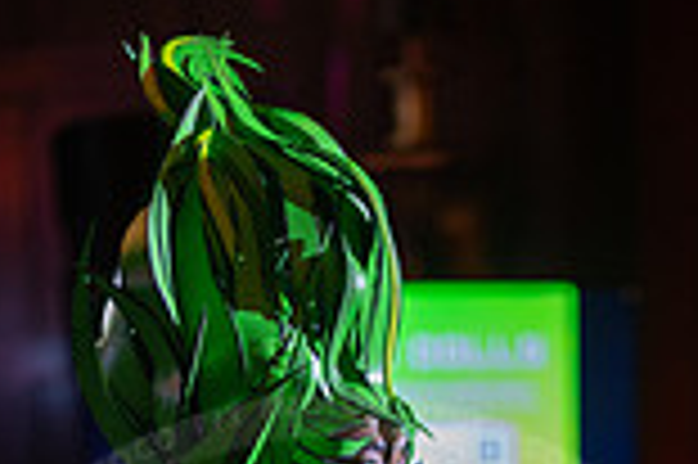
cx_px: 459
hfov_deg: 14.1
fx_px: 2808
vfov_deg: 8.9
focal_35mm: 145
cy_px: 942
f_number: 1.4
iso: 800
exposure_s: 1/400
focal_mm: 50
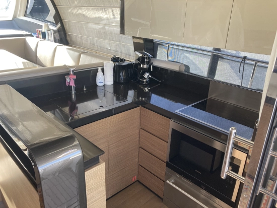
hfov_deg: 63.4
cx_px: 138
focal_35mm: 28
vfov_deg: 49.8
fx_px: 224
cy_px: 104
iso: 80
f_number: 1.8
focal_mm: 3.99
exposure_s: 1/121
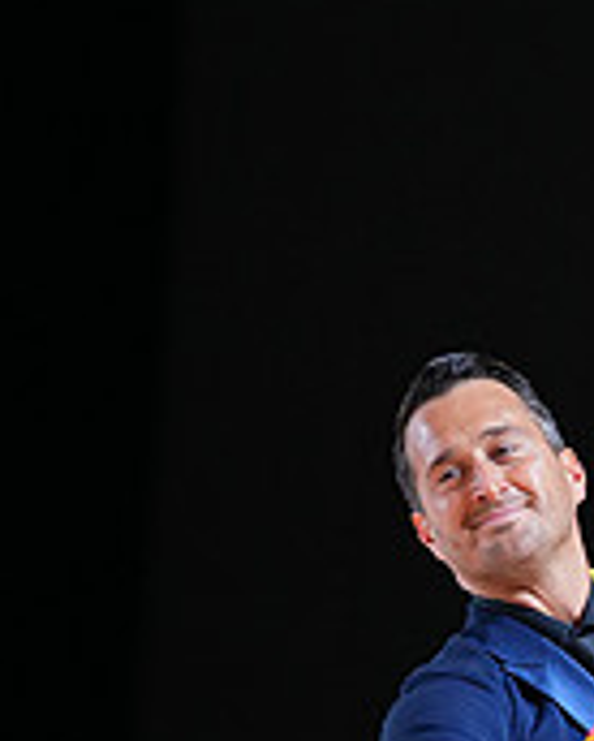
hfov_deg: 3.5
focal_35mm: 437
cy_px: 1051
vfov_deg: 4.4
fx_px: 9586
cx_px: 674
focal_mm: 138
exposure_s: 1/400
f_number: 4
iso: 2000
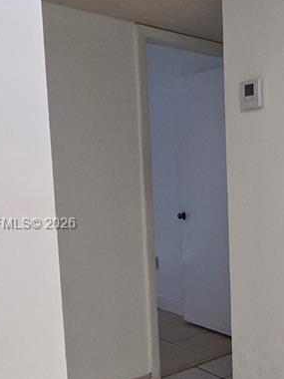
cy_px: 224
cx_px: 340
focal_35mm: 41
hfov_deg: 30.1
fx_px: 449
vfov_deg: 45.6
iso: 400
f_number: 2.2
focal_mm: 2.2
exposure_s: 1/60
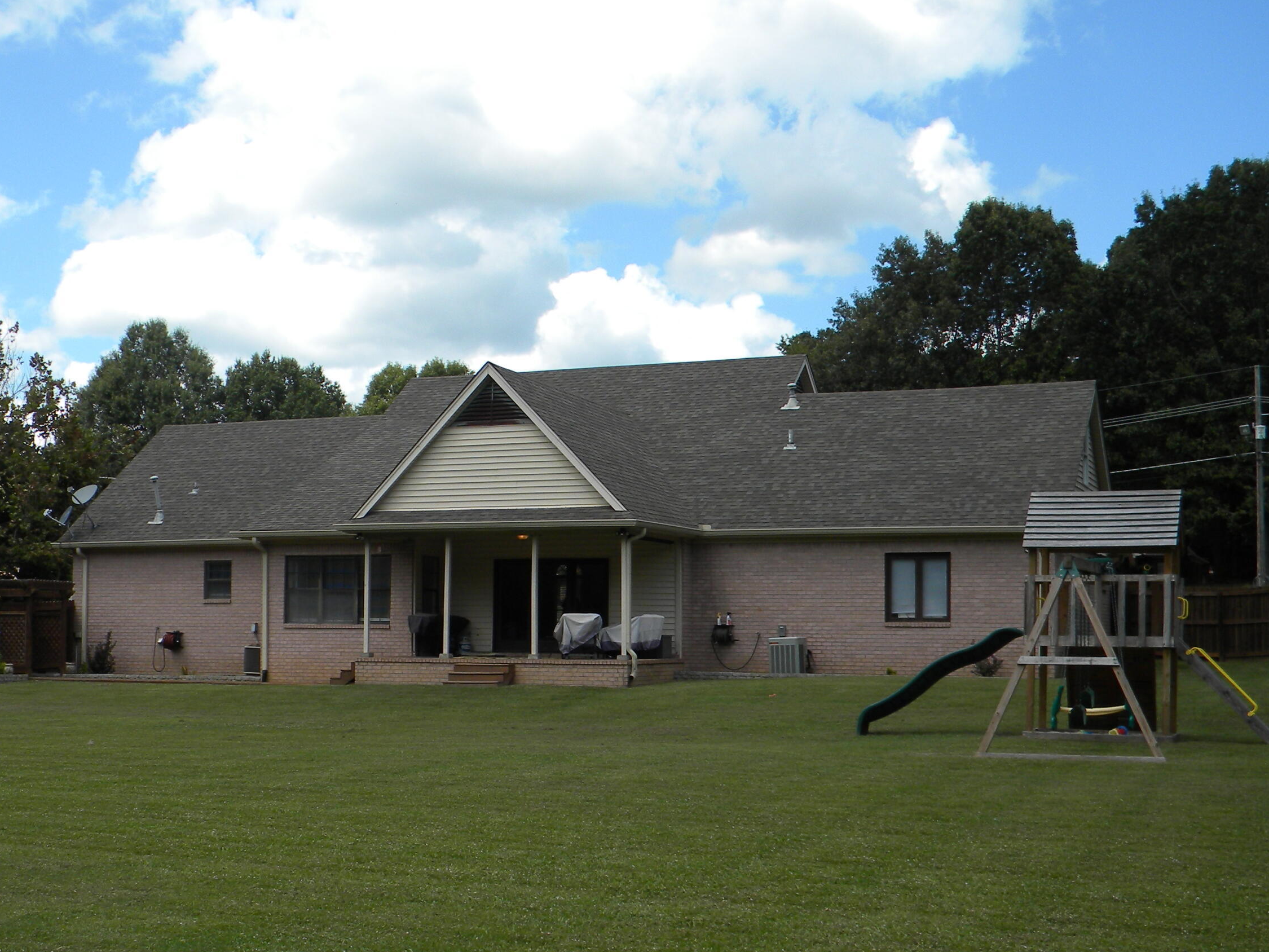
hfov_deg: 39.4
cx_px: 487
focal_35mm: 48
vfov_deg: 30.1
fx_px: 1760
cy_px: 602
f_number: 3.7
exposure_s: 1/725
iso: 80
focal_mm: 6.4
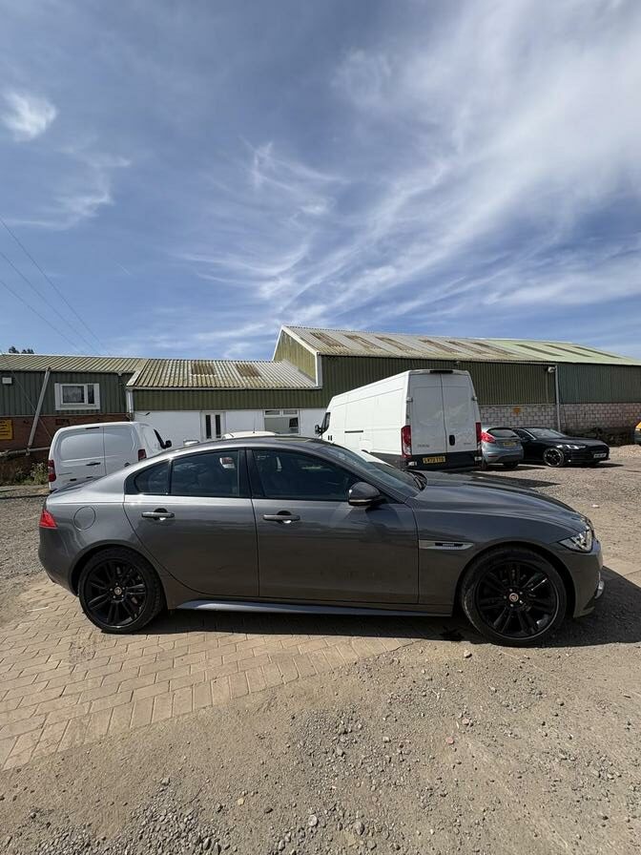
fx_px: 346
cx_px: 320
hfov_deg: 85.7
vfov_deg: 102.1
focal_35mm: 14
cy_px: 428
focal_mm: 2.22
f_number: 2.2
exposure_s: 1/2342
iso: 50
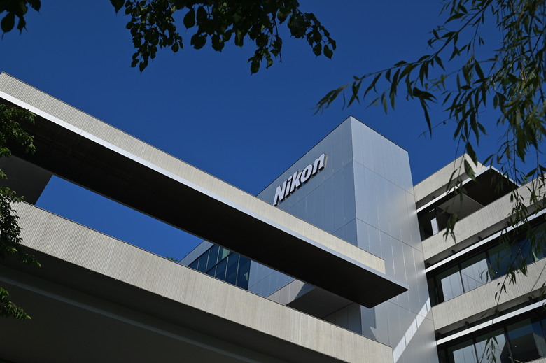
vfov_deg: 41.1
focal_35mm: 32
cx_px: 273
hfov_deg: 58.7
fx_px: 485
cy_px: 182
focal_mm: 32
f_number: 7.1
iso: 250
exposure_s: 1/2000
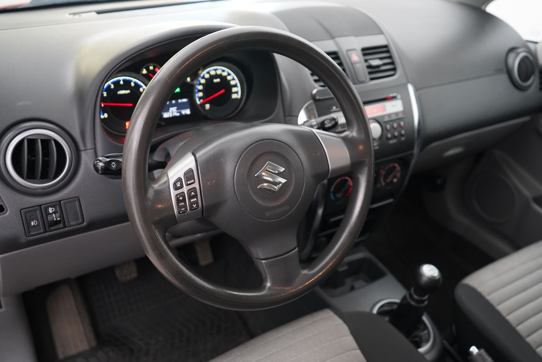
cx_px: 271
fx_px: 467
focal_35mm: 31
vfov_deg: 42.3
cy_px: 181
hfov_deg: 60.3
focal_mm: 31
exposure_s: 1/60
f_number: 4
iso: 5000
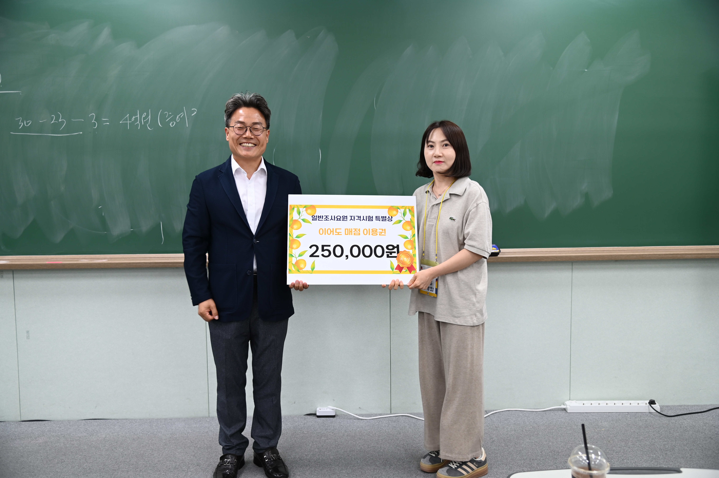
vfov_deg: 38.8
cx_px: 360
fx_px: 679
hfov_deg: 55.8
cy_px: 239
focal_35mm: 34
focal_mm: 34
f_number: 4
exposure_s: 1/40
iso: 450
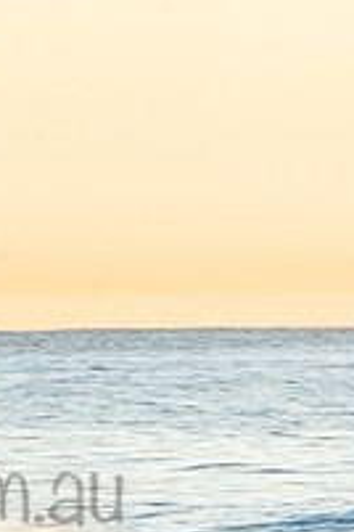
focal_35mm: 866
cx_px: -156
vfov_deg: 2.4
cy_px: 462
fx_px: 12773
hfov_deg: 1.6
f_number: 16
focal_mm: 200
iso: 100
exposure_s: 1/40
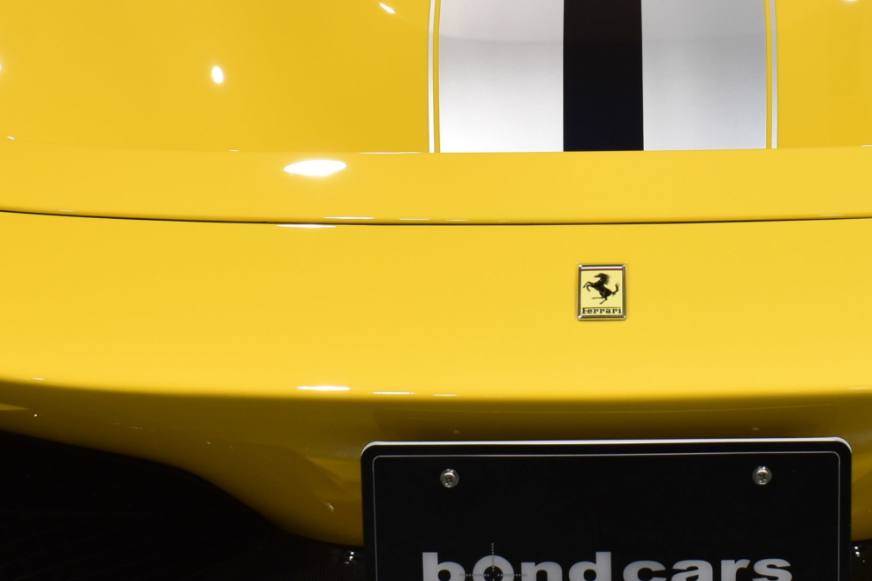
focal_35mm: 97
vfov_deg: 14.0
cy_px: 178
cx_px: 601
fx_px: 2357
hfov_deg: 20.9
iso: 400
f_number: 8
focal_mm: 25
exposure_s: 1/40
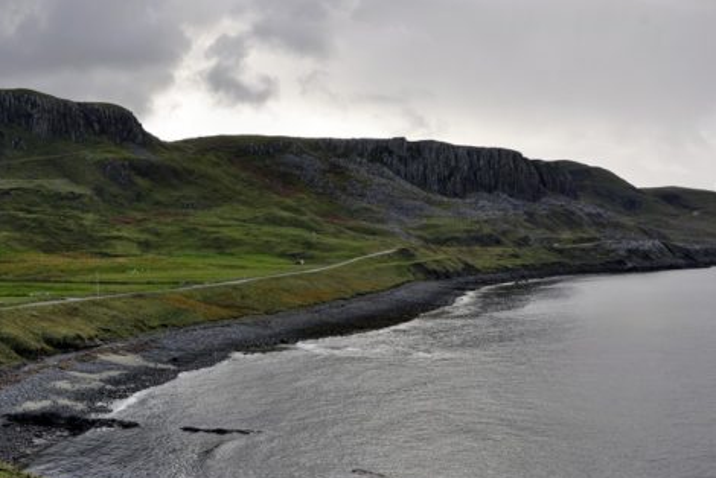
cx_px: 256
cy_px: 284
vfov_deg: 25.5
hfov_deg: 37.2
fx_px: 1055
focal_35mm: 53
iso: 200
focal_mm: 26
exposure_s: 1/200
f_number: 10
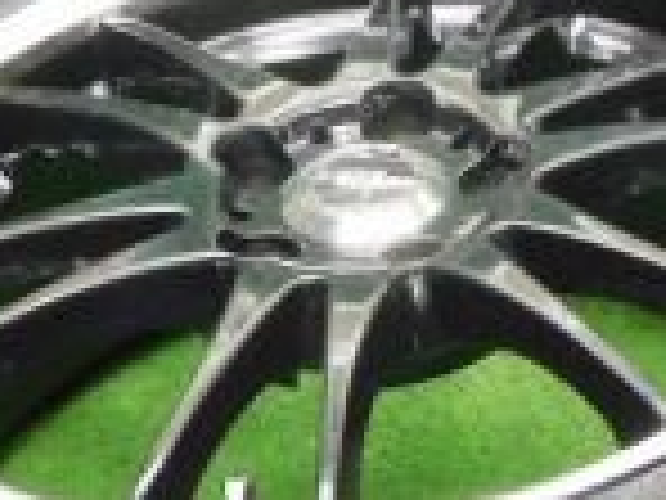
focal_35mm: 173
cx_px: 1179
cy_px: -144
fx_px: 3328
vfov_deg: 8.5
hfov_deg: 10.7
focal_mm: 7.2
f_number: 3.8
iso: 500
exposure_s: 1/8
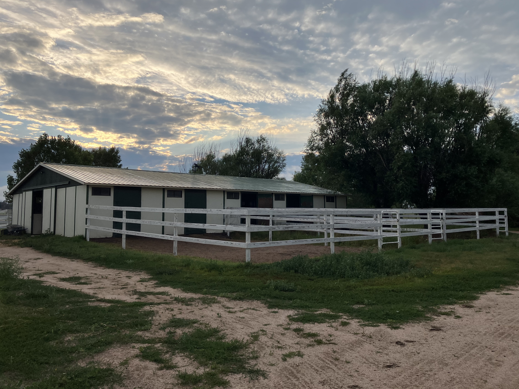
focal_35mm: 30
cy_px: 181
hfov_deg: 59.9
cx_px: 278
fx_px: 450
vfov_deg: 46.8
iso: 32
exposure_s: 1/1104
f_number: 1.8
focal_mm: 3.99
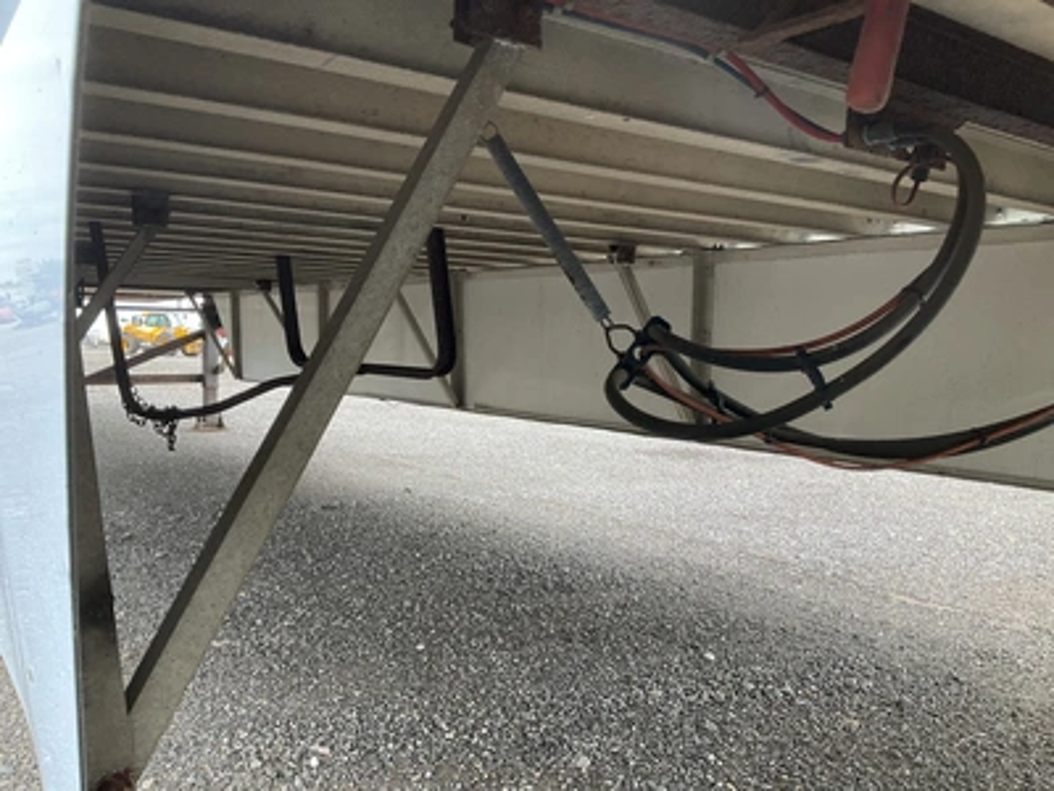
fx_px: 883
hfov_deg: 61.7
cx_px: 527
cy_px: 396
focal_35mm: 29
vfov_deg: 48.2
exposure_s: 1/122
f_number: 1.8
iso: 20
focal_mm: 3
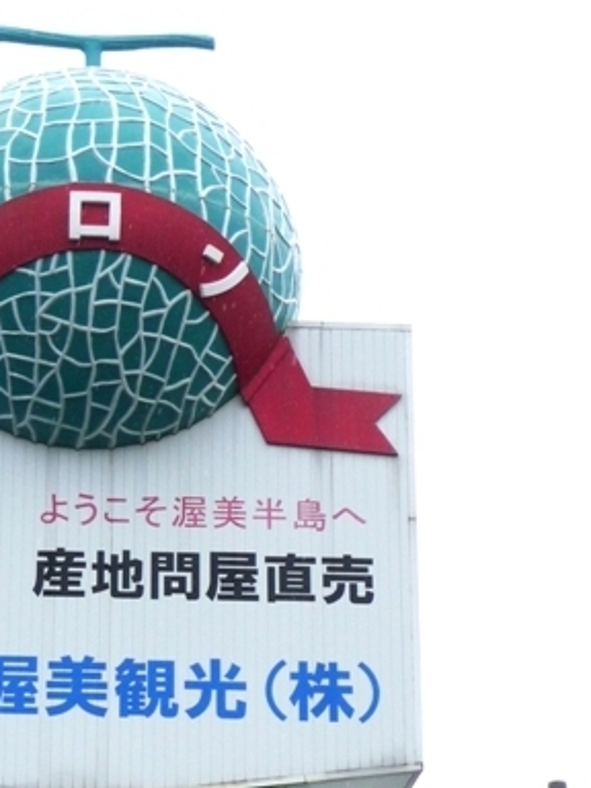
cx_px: 131
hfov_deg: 14.3
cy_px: 583
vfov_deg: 19.0
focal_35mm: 103
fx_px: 2345
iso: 100
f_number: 4.3
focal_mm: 9.3
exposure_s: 1/640
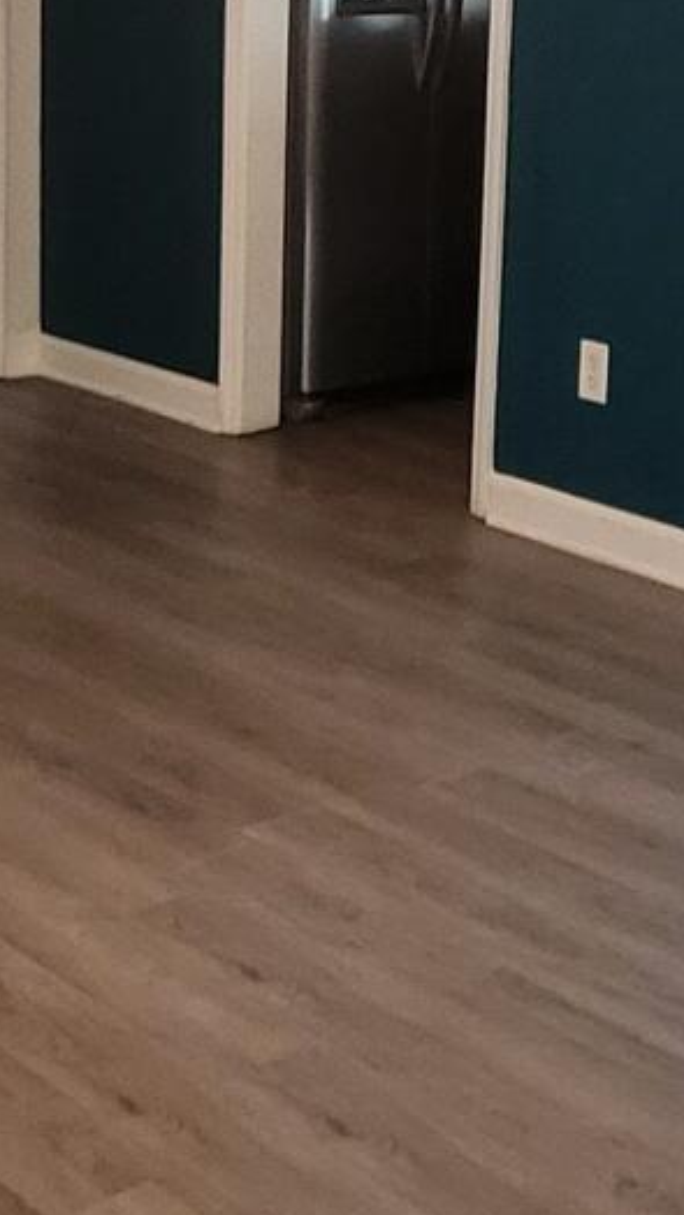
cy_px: -257
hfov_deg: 22.2
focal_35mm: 54
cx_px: 310
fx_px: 1740
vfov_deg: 31.8
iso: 640
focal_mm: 2.2
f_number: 2.2
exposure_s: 1/24
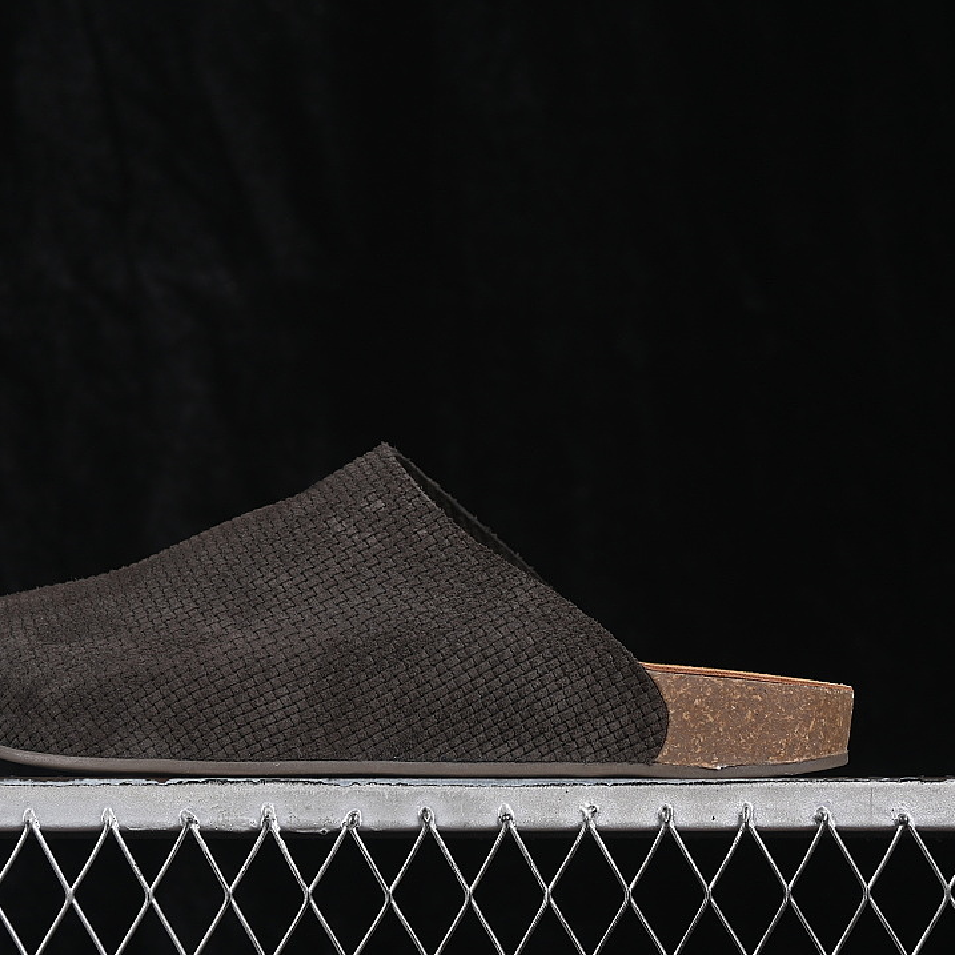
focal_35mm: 96
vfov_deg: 18.1
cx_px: 377
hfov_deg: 18.1
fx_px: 2996
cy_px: 478
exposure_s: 1/60
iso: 160
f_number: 6.3
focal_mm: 50
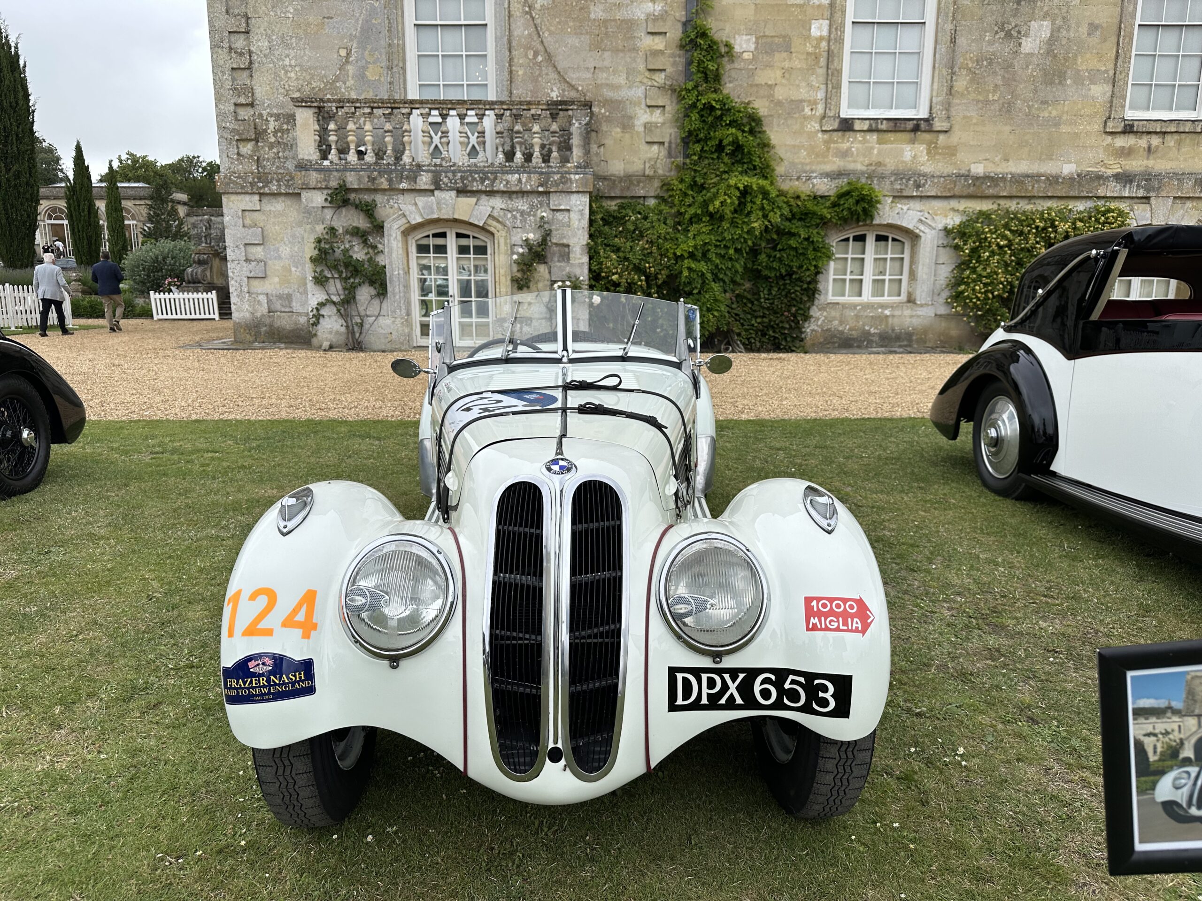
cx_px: 601
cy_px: 450
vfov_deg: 56.8
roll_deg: -1.1
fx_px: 833
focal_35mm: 24
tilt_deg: -12.1
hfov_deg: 71.6
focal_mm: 6.86
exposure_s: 1/1639
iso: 80
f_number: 1.78
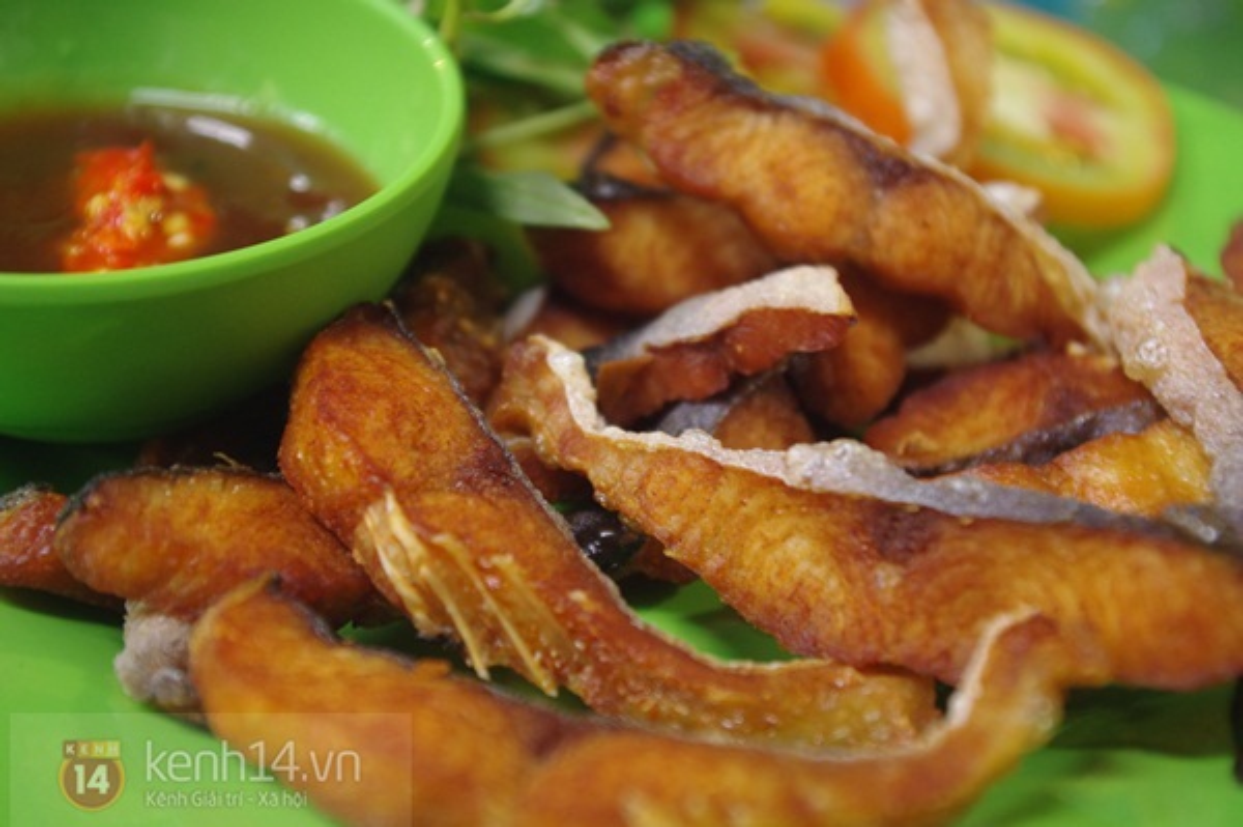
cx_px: 622
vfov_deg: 25.9
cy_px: 414
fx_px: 1794
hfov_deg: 38.2
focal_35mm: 52
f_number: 4.5
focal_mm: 35
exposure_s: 1/4
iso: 800
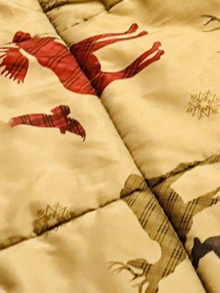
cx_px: 427
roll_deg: -1.6
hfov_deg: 11.0
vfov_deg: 13.9
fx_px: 1043
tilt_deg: -20.9
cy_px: -266
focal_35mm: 123
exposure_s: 1/49
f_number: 1.78
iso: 800
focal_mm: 6.86
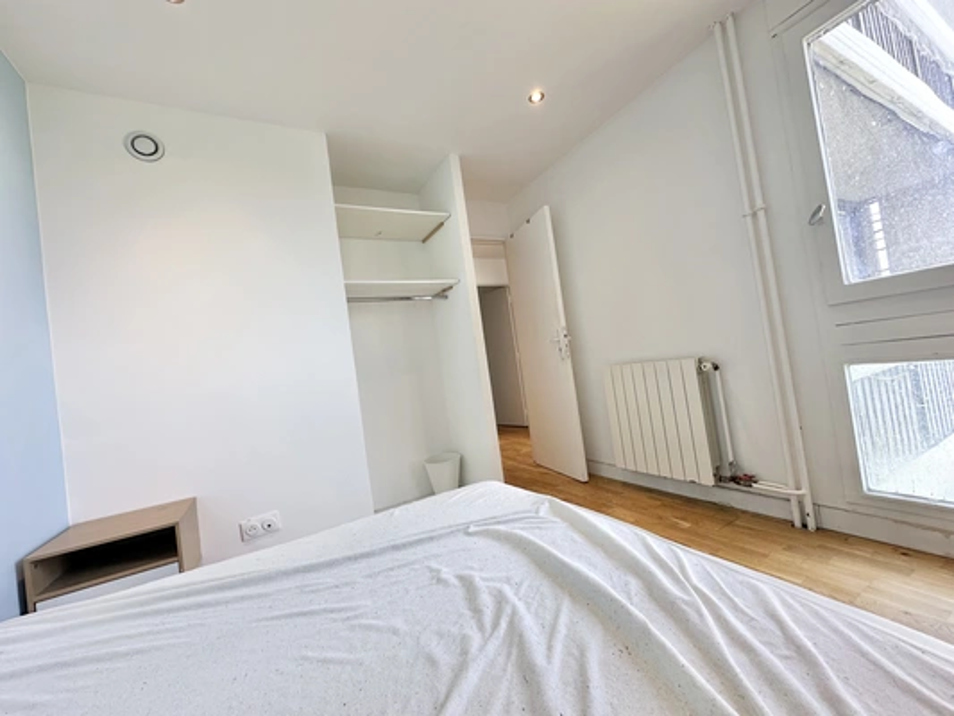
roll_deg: +7.7
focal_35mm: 14
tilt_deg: +1.8
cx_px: 477
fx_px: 386
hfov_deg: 102.1
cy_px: 358
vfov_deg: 85.7
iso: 80
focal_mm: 2.22
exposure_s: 1/99
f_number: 2.2
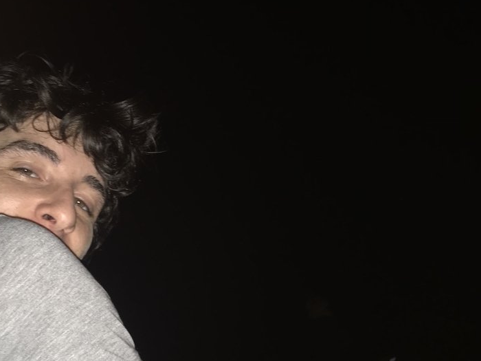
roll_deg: +7.7
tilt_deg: +16.3
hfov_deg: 38.9
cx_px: 140
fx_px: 667
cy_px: 289
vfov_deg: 29.6
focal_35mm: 48
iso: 25
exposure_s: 1/16
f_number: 1.8
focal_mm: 3.99
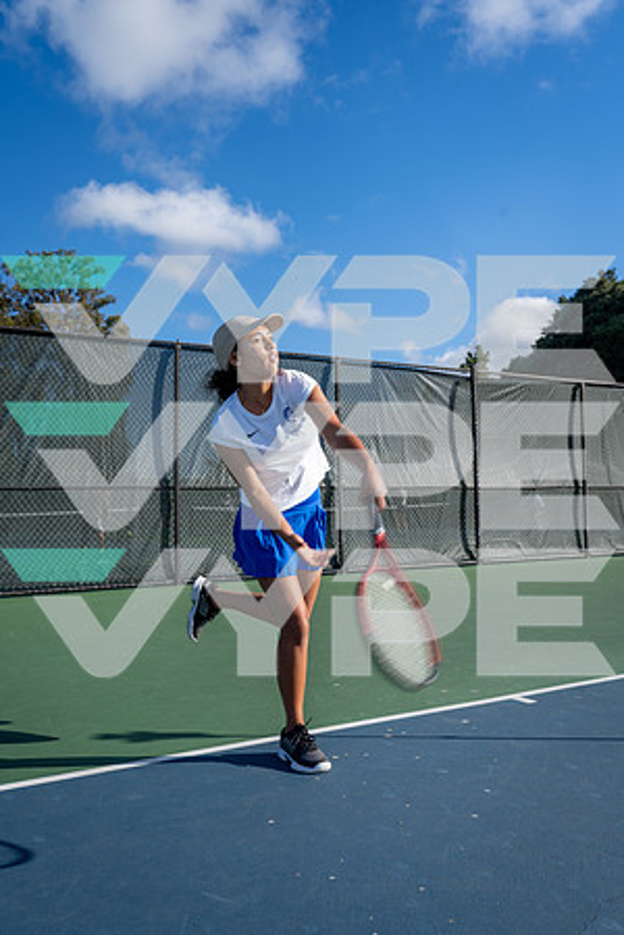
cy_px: 468
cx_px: 312
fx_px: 806
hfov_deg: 42.3
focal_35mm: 31
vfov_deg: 60.3
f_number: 8
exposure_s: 1/250
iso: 100
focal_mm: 31
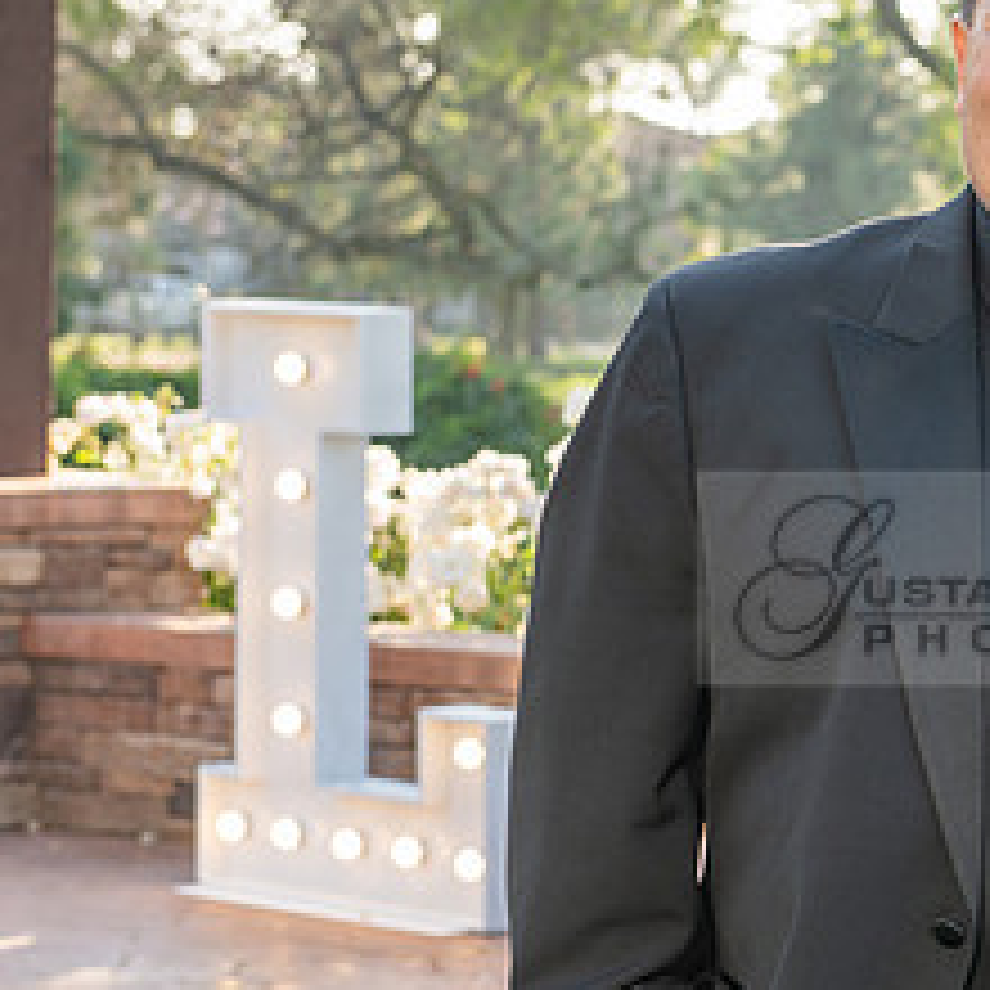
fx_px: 5080
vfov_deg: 11.1
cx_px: 1089
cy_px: 578
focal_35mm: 157
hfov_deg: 11.0
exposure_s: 1/160
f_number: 6.3
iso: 200
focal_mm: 70
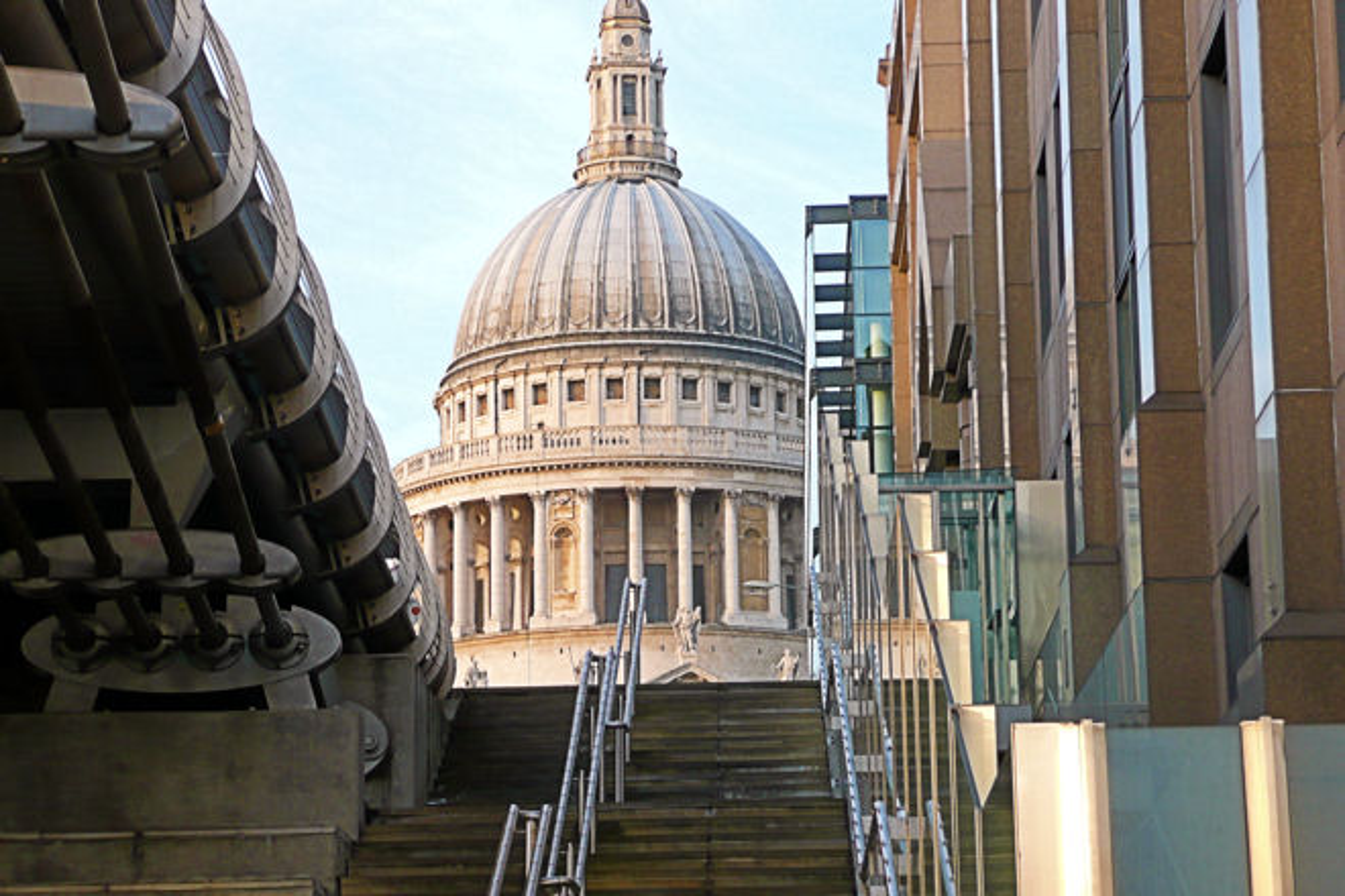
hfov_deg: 19.8
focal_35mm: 103
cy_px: 448
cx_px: 672
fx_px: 3848
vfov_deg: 13.3
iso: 100
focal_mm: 16.9
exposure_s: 1/50
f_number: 4.7
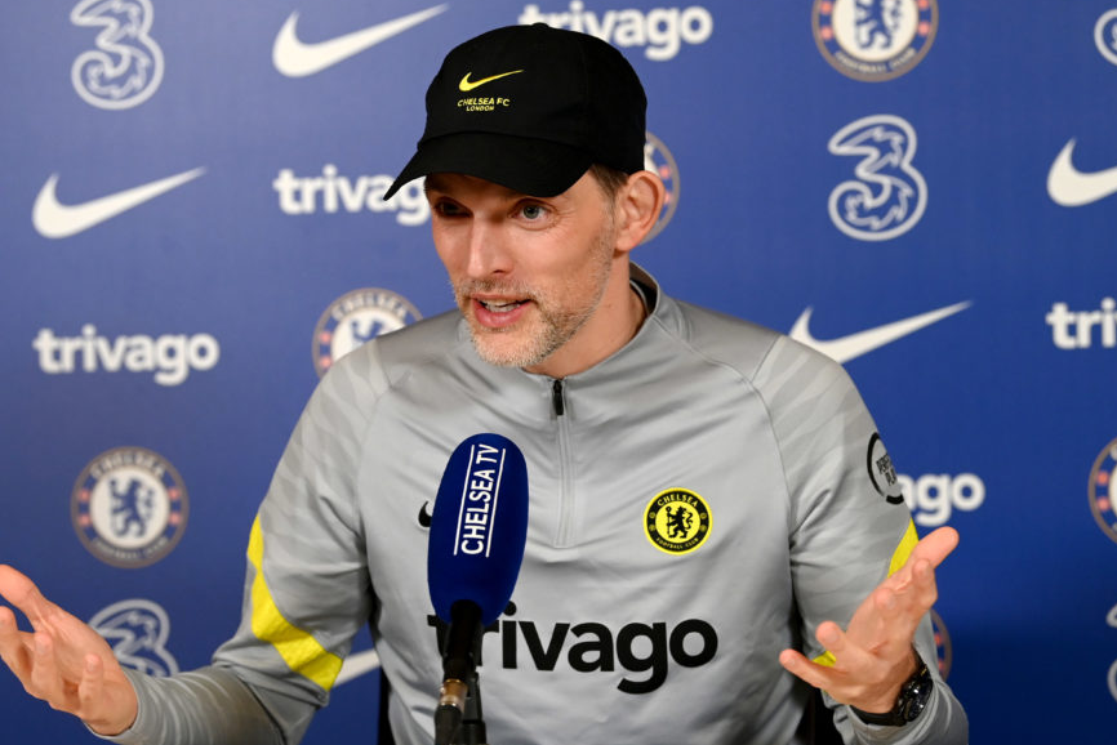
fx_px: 4035
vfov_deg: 10.6
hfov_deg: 15.8
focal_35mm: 130
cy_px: 411
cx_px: 516
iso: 2500
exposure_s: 1/400
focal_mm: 110
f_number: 4
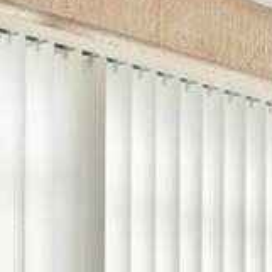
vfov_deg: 12.9
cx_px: 188
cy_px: 429
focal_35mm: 127
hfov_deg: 13.7
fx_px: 1129
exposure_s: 1/30
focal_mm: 10
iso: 400
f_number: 8
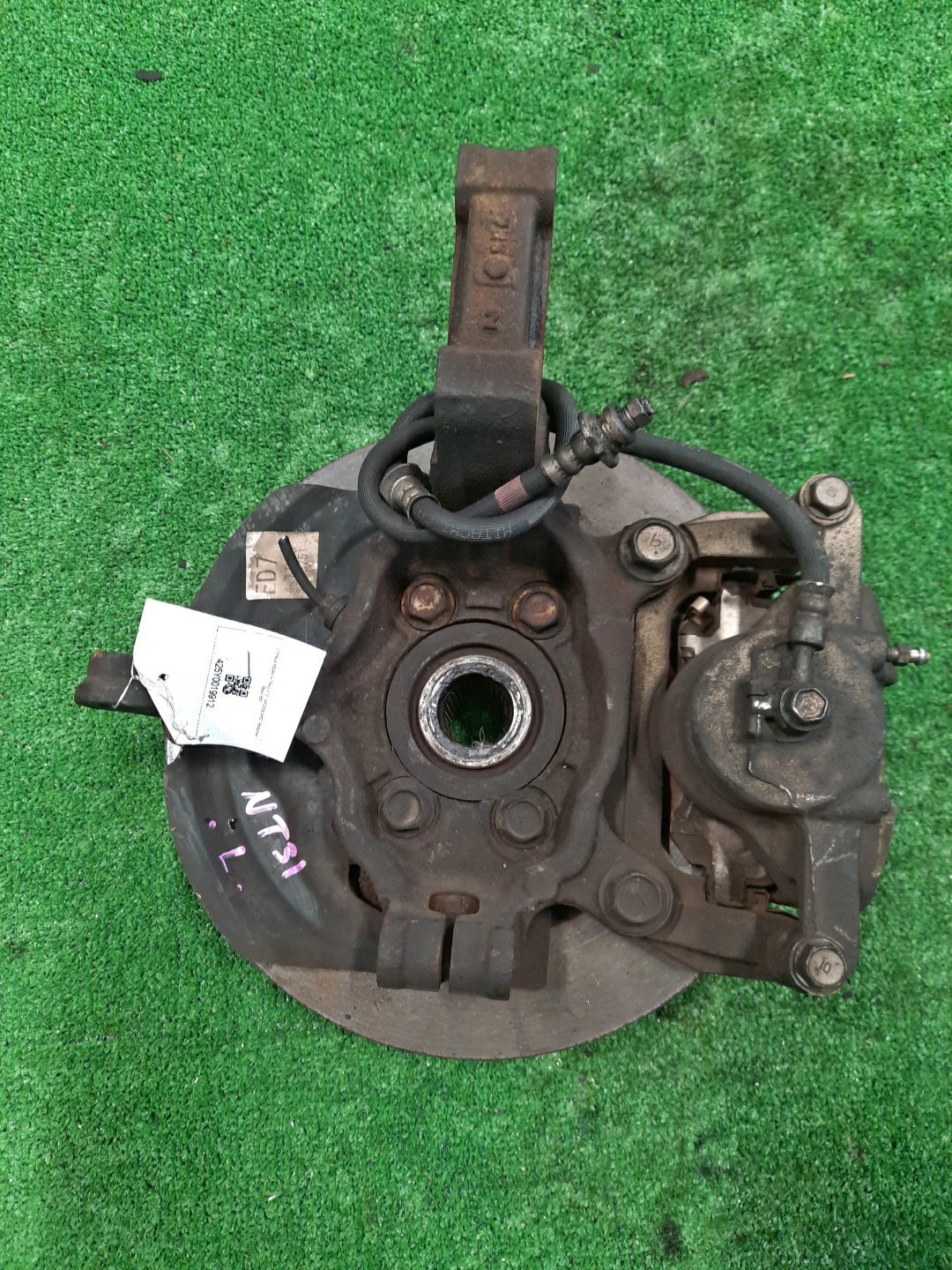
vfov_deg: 69.4
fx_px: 917
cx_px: 476
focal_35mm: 25
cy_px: 635
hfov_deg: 54.9
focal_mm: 4.6
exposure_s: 1/33
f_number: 2
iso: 406
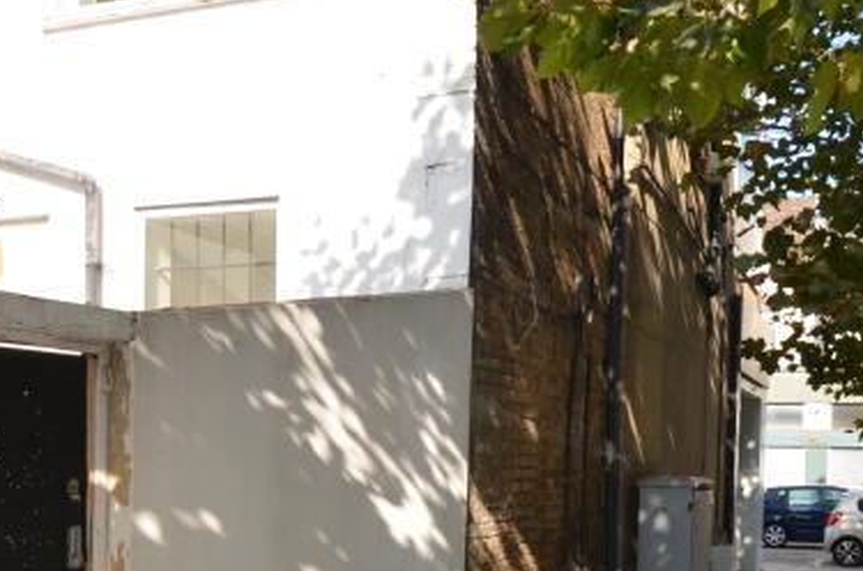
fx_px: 980
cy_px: 477
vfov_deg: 31.4
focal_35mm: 41
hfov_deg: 47.5
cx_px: 446
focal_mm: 10
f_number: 5.6
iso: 100
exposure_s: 1/200
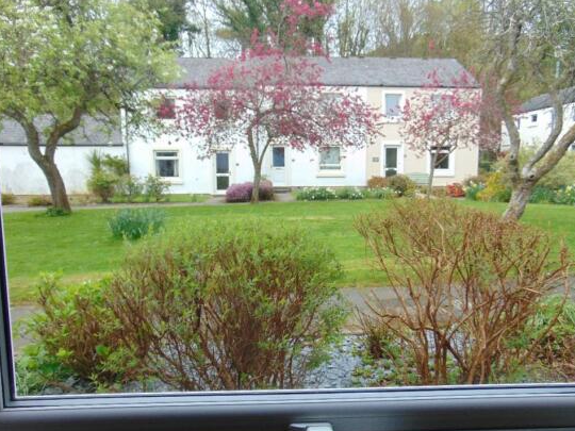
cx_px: 305
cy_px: 230
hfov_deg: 65.3
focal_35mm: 27
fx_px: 448
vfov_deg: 51.3
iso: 80
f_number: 3
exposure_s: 1/160
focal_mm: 4.5
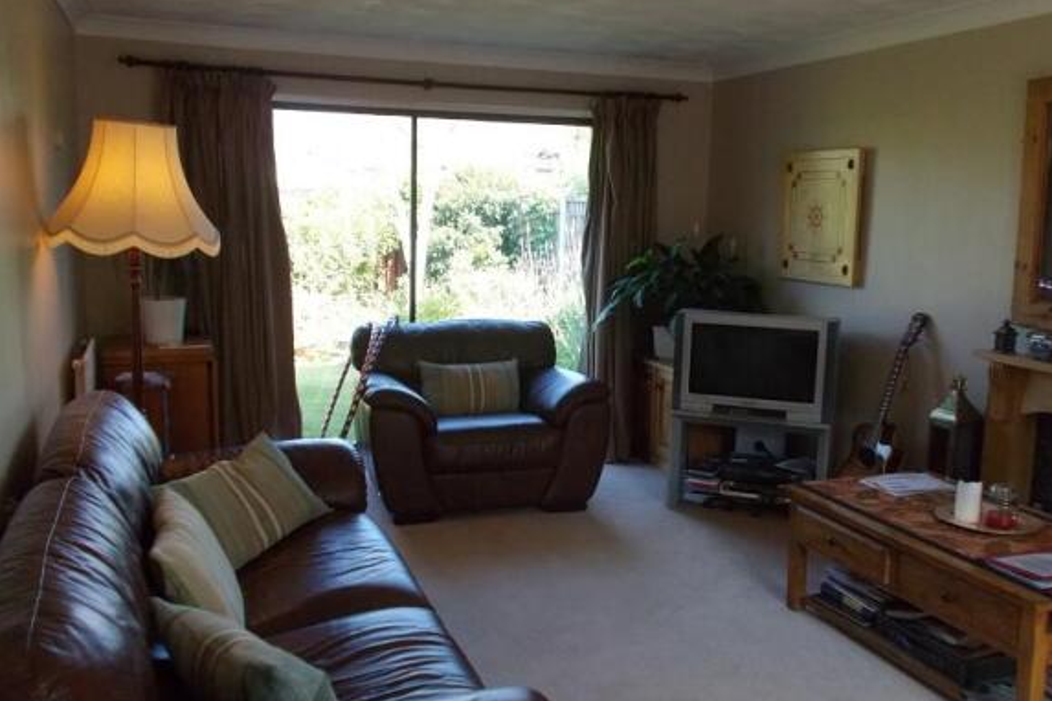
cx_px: 533
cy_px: 353
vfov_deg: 36.9
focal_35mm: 36
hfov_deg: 53.1
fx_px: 1052
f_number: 3.6
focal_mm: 6
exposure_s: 1/200
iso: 400
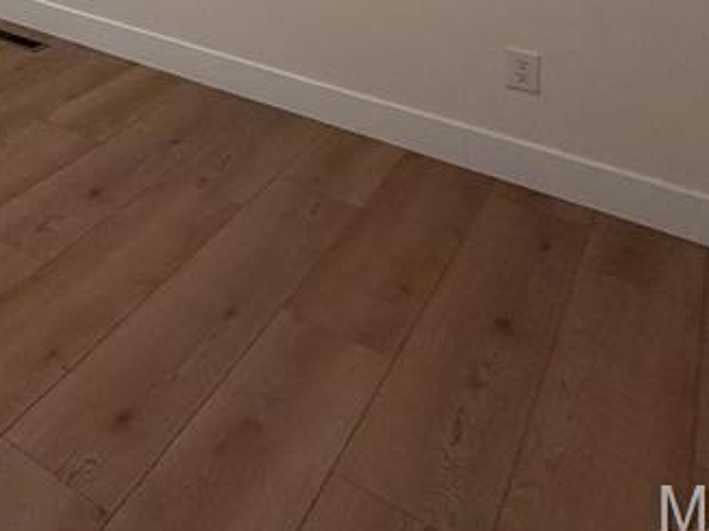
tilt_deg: -0.6
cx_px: -237
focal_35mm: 44
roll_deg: -2.2
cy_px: -281
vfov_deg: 24.7
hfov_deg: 31.7
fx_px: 901
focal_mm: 2.22
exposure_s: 1/60
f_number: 2.2
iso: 200
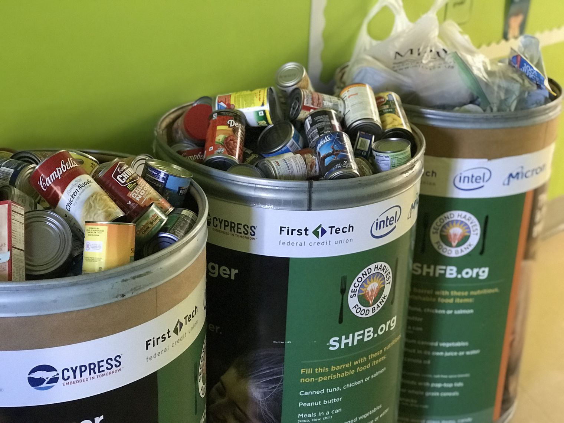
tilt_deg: -23.0
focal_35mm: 57
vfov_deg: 25.7
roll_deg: -3.0
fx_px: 929
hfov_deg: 33.8
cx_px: 282
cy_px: 212
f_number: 2.8
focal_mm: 6.6
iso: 1000
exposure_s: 1/60
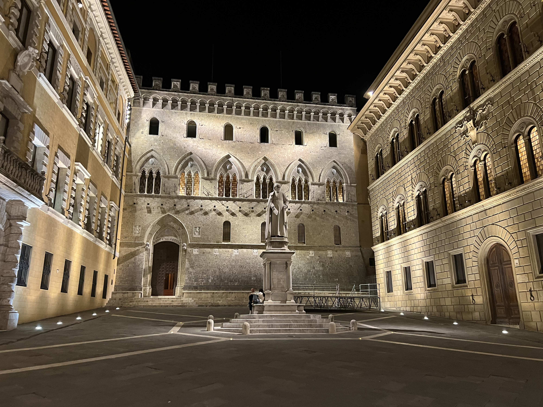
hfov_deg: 67.3
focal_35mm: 26
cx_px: 272
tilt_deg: +15.6
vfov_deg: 53.1
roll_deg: +0.4
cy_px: 204
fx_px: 408
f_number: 1.5
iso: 400
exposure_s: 1/33
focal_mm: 5.7
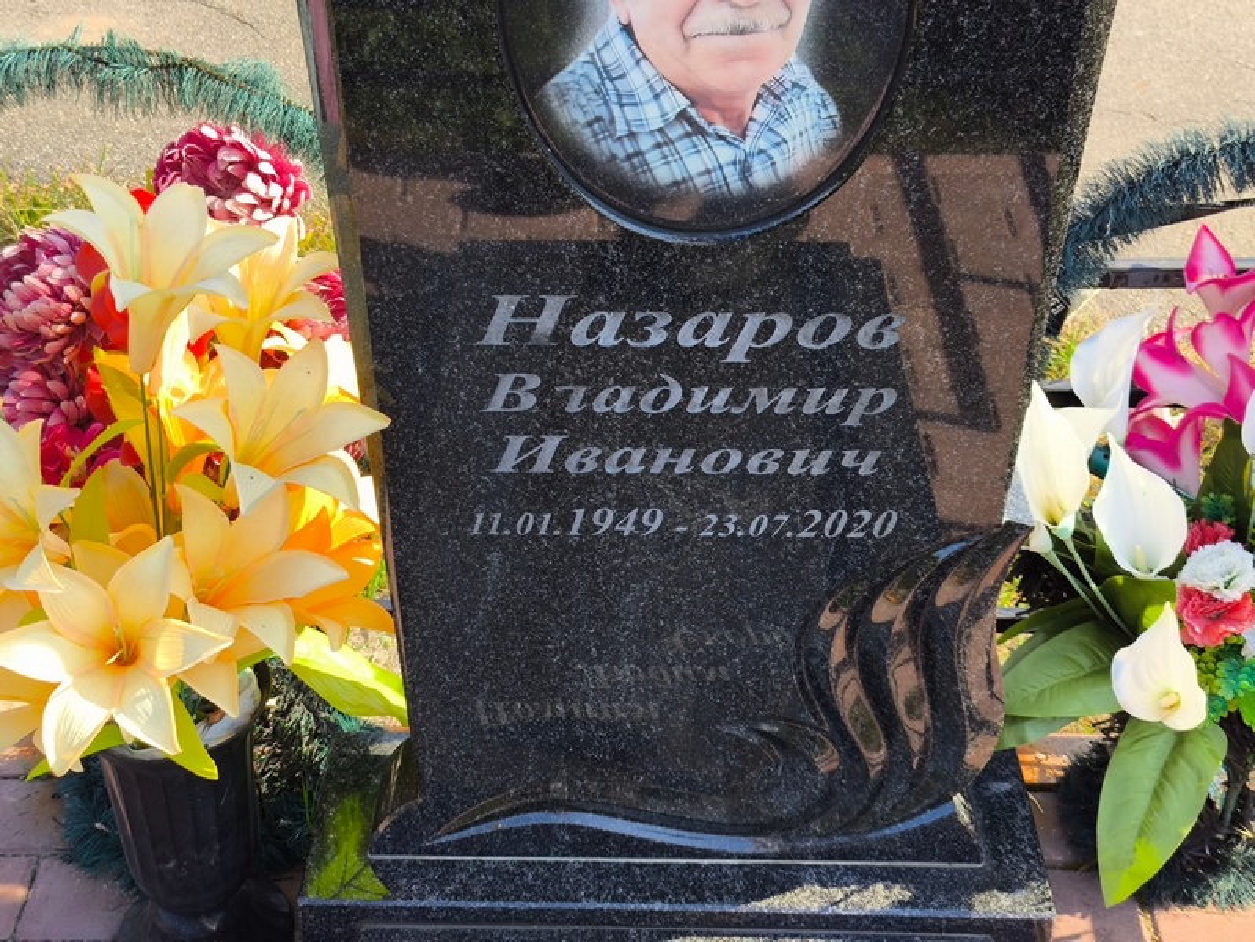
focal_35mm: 50
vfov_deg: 29.1
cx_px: 628
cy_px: 471
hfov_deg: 38.2
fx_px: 1814
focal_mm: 4.71
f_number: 1.7
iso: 50
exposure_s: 1/369
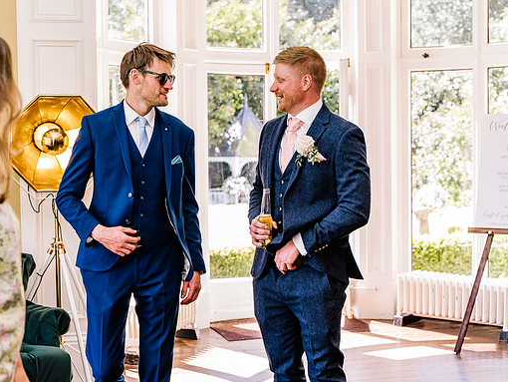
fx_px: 969
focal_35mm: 66
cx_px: 238
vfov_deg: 22.3
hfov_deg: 29.4
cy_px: 192
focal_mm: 60
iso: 800
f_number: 4.5
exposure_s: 1/200
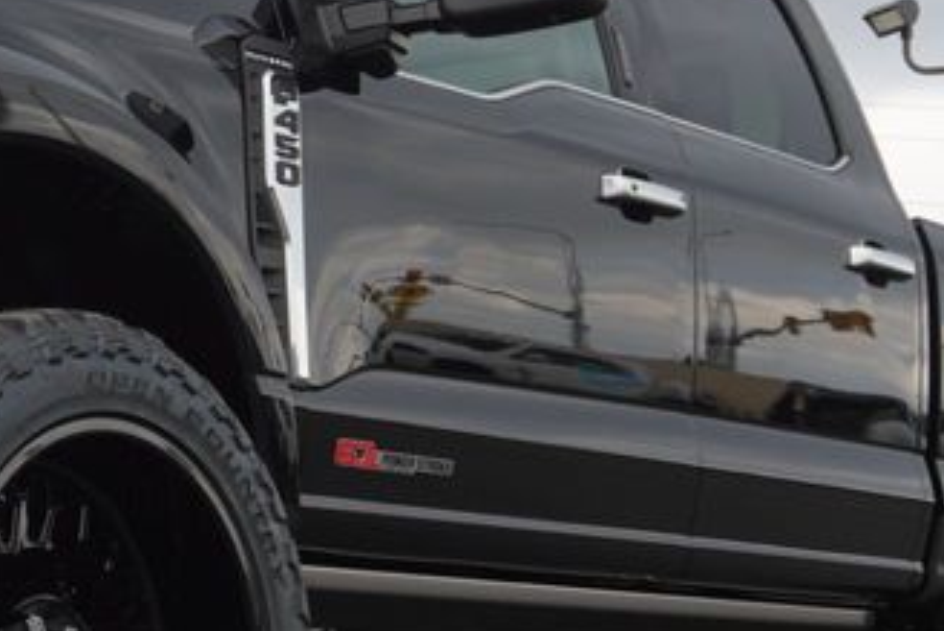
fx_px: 2702
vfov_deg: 13.3
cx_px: 72
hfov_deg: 19.4
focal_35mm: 103
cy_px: 343
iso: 100
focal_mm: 22
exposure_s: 1/125
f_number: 5.6
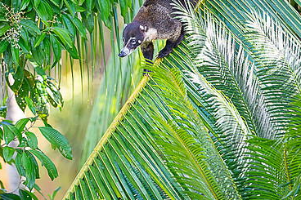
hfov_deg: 4.8
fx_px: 3619
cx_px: 113
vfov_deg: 3.2
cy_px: 31
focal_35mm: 433
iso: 2500
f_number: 4
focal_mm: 250
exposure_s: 1/800
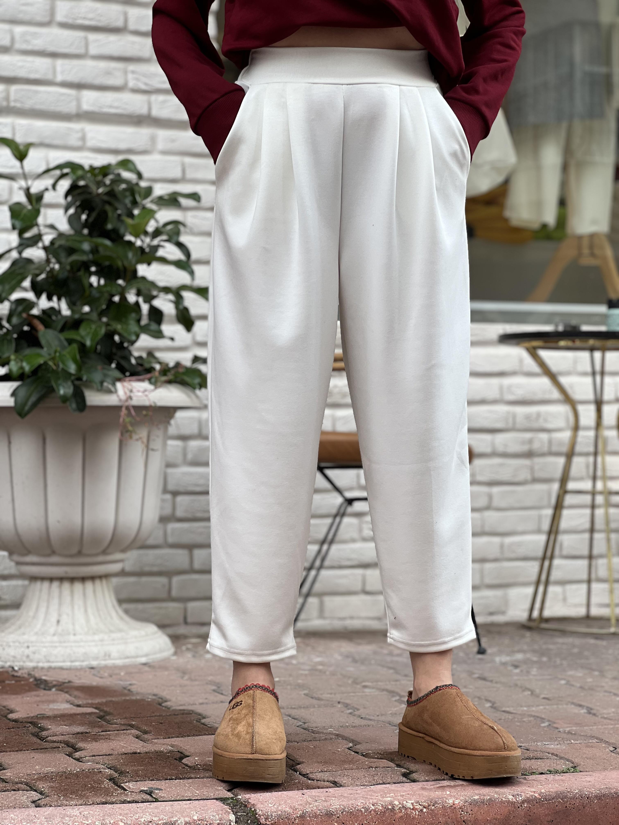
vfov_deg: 25.3
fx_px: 1836
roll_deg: -0.3
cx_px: 310
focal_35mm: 77
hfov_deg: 19.1
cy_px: 412
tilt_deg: +2.9
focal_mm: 9
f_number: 2.8
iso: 20
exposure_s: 1/121
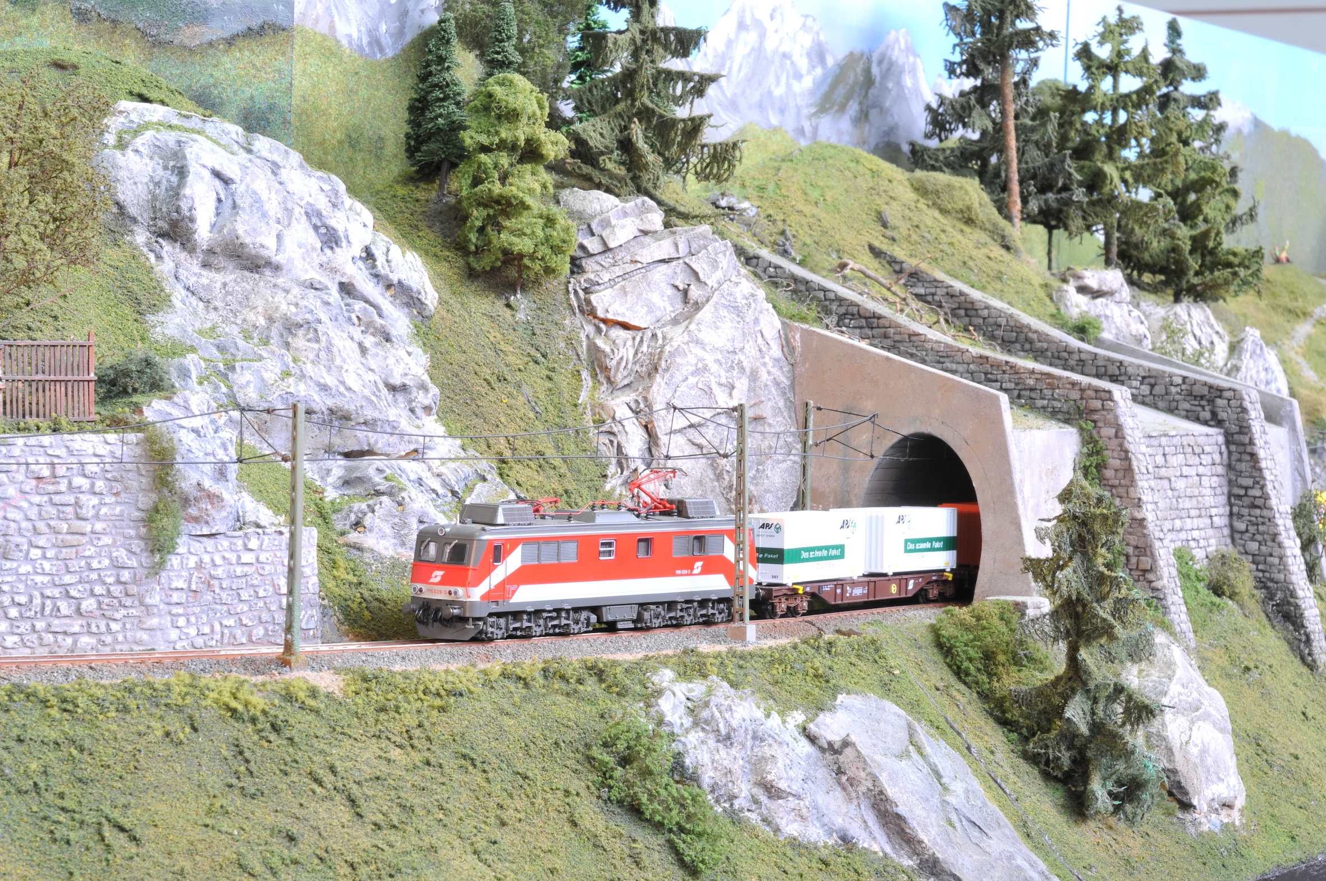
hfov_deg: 19.5
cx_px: 663
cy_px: 440
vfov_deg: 13.0
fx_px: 3863
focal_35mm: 105
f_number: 22
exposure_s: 3
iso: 100
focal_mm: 70
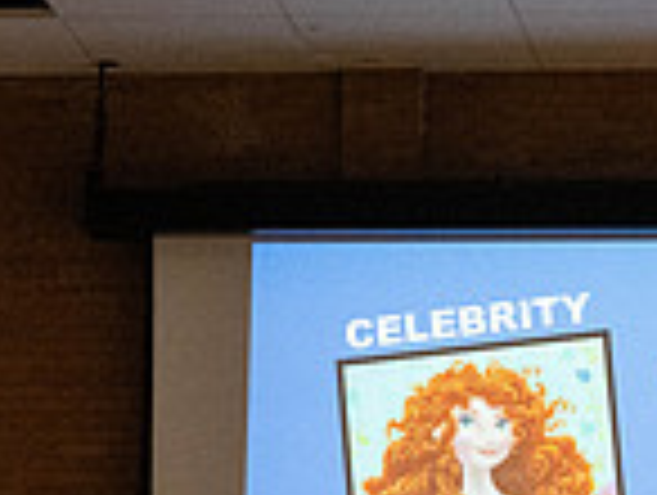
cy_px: 260
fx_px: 6122
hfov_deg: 6.1
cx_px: 456
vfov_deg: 4.6
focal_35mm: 322
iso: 6400
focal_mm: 70
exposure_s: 1/800
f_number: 3.2
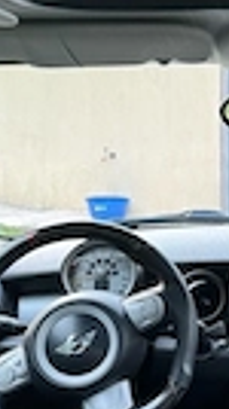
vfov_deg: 27.1
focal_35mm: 78
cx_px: 296
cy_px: 272
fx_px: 845
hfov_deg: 14.8
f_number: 1.78
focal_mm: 6.76
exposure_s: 1/97
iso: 200
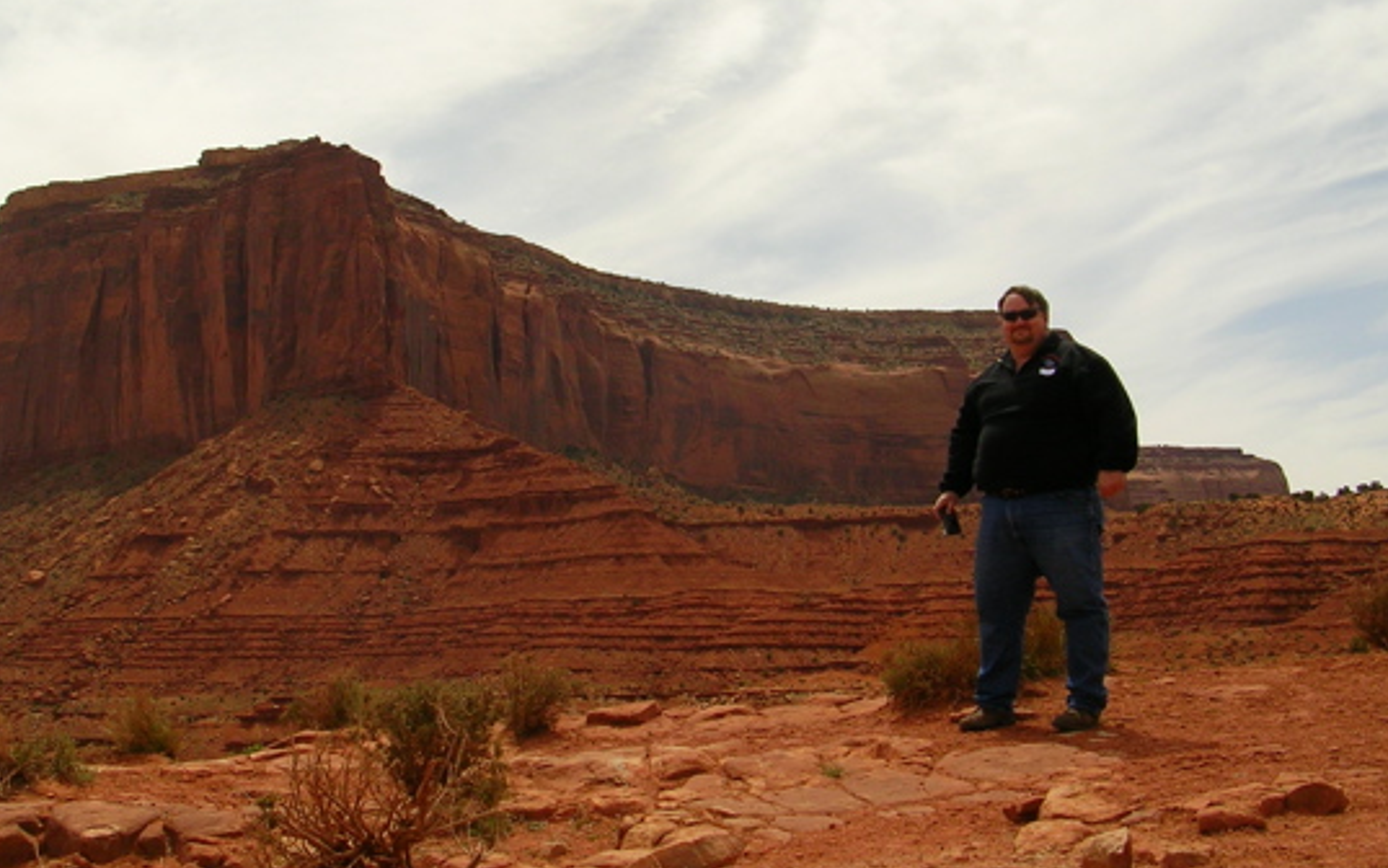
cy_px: 356
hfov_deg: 41.8
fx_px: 1816
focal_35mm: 48
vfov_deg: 26.8
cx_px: 654
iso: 50
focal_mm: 5.8
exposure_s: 1/480
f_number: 5.6
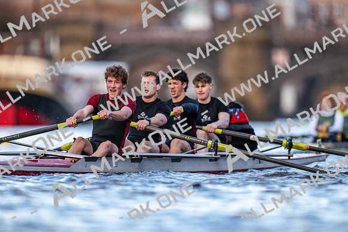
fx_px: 5801
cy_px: 116
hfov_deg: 3.4
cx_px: 174
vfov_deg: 2.3
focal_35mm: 600
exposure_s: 1/2500
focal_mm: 600
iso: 1400
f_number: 4
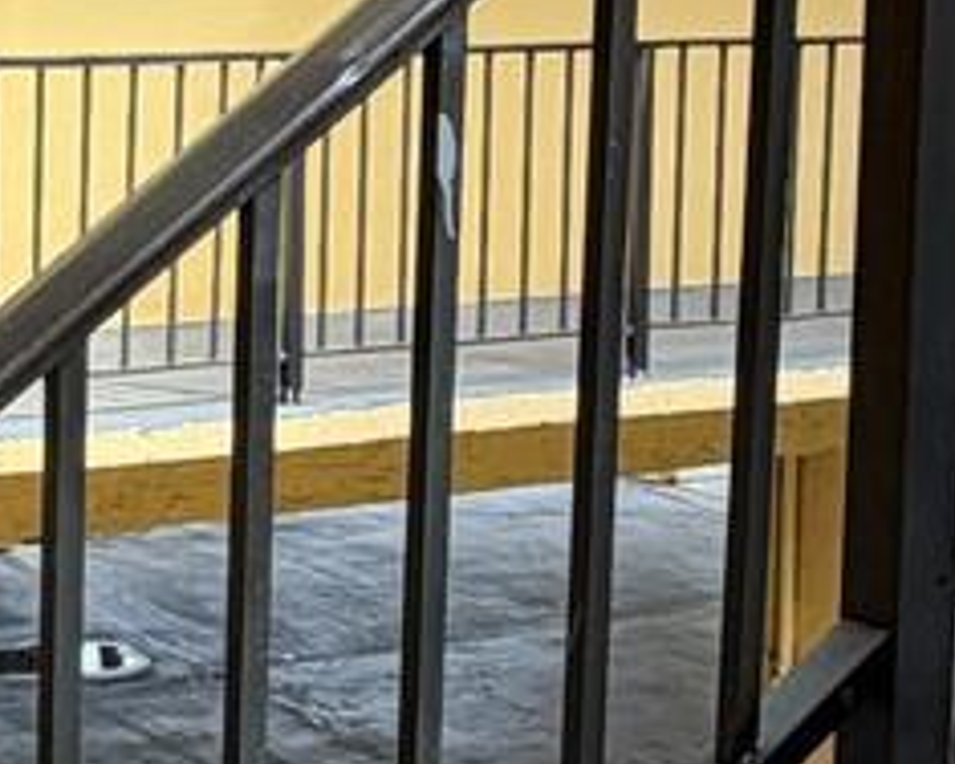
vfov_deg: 16.5
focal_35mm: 93
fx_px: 2629
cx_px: -142
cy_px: 244
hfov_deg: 19.6
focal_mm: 2.22
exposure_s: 1/154
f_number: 2.2
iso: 40
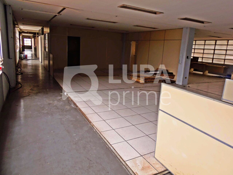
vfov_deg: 56.8
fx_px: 162
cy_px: 88
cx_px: 116
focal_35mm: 24
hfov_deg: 71.6
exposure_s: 1/125
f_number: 2.9
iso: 64
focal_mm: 4.3
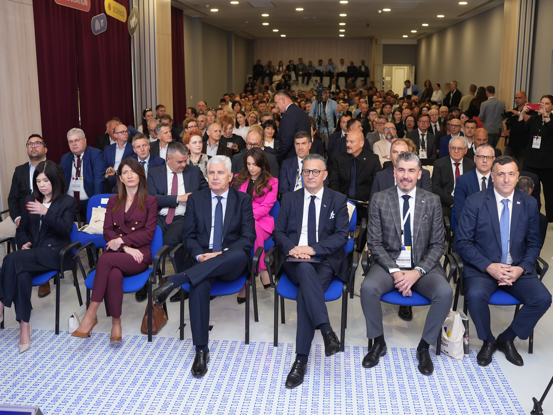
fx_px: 607
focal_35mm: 38
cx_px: 285
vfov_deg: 37.7
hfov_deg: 49.0
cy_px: 207
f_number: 2.8
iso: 800
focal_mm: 35
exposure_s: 1/200
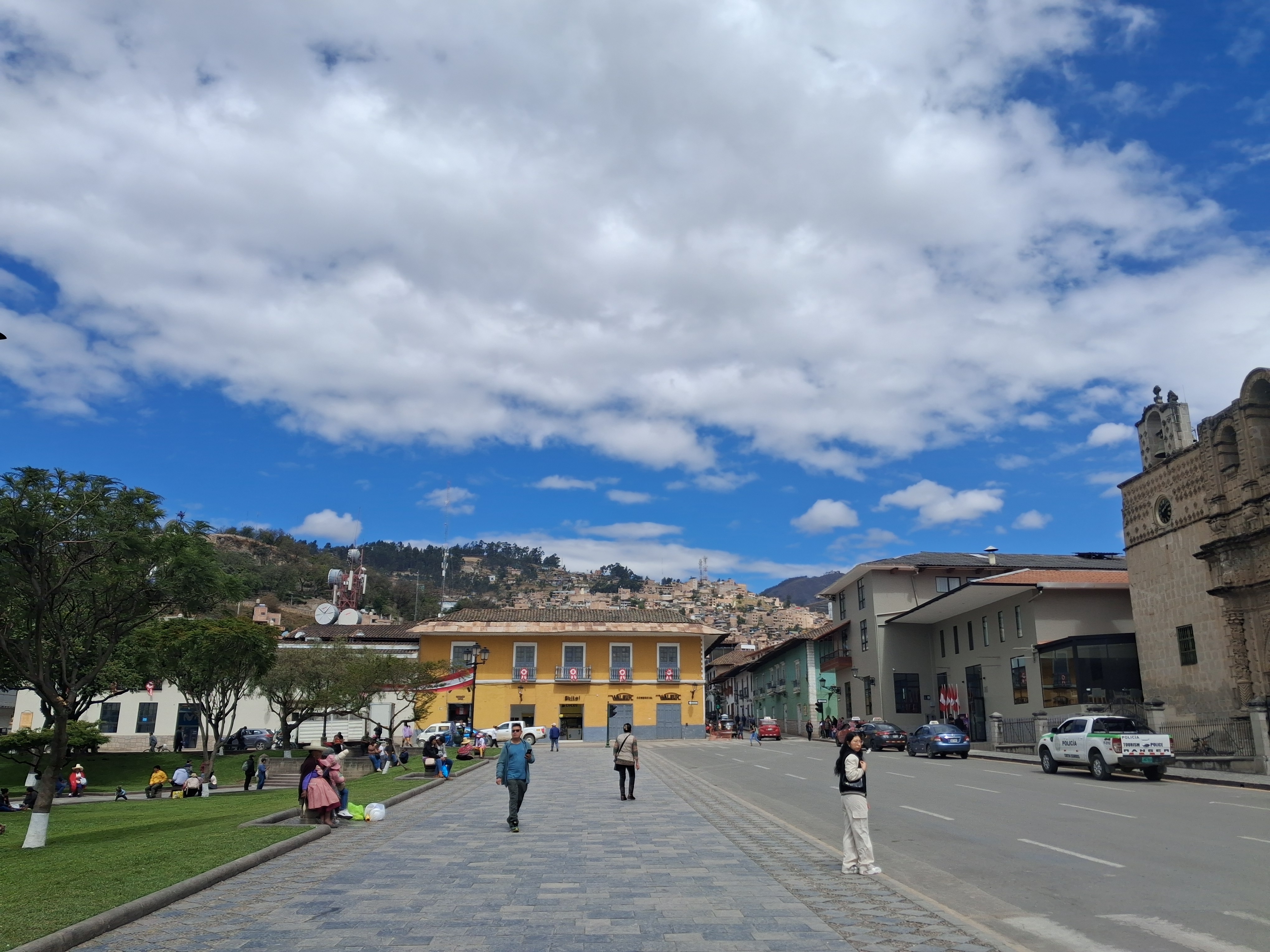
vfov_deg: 51.4
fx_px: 991
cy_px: 476
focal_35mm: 27
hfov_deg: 65.3
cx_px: 635
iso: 25
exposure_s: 1/887
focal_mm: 4
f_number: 1.8
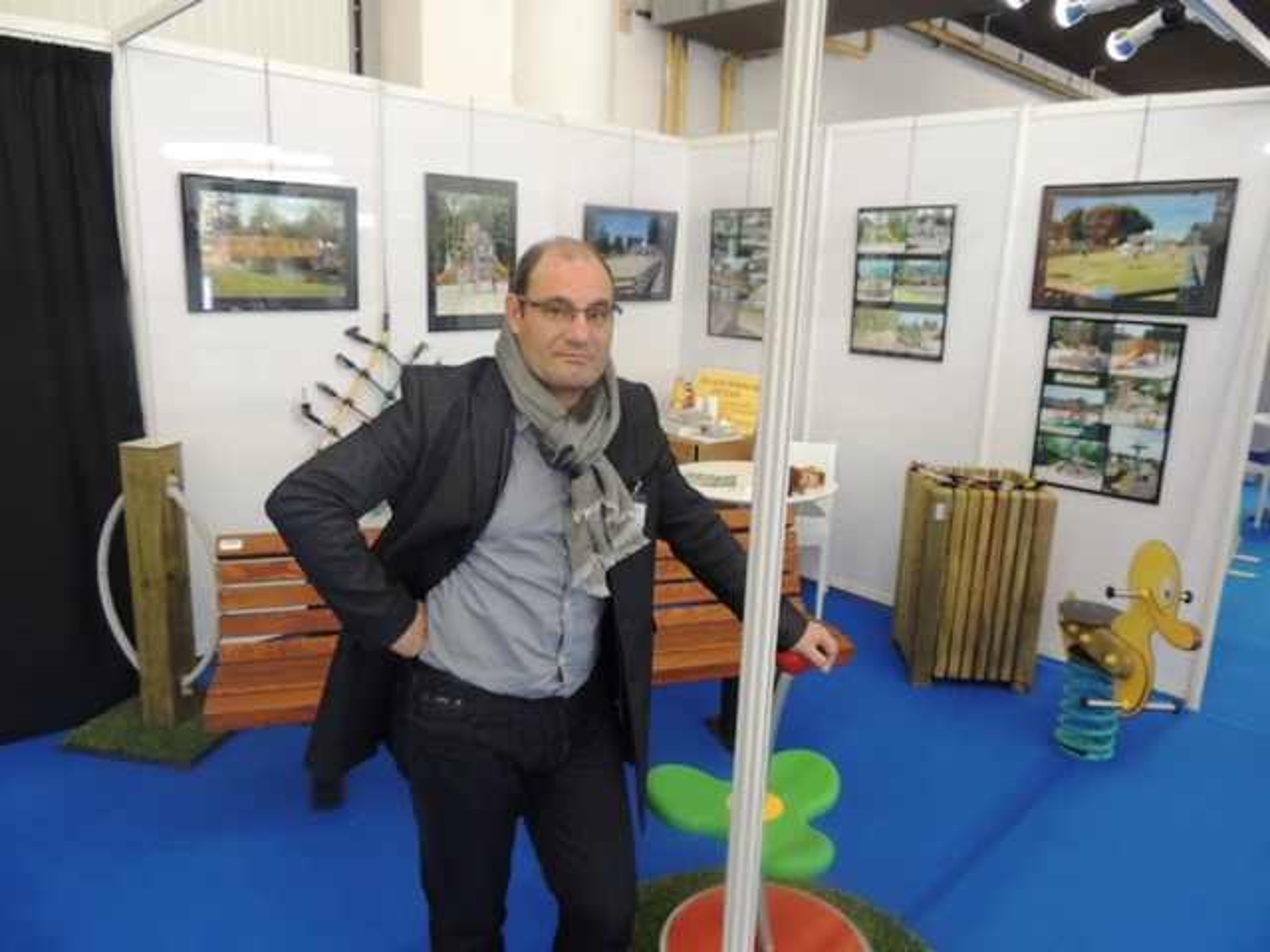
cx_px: 635
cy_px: 476
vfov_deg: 56.8
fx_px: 881
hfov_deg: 71.6
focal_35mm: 24
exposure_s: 1/25
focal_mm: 4.3
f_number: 3
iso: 400
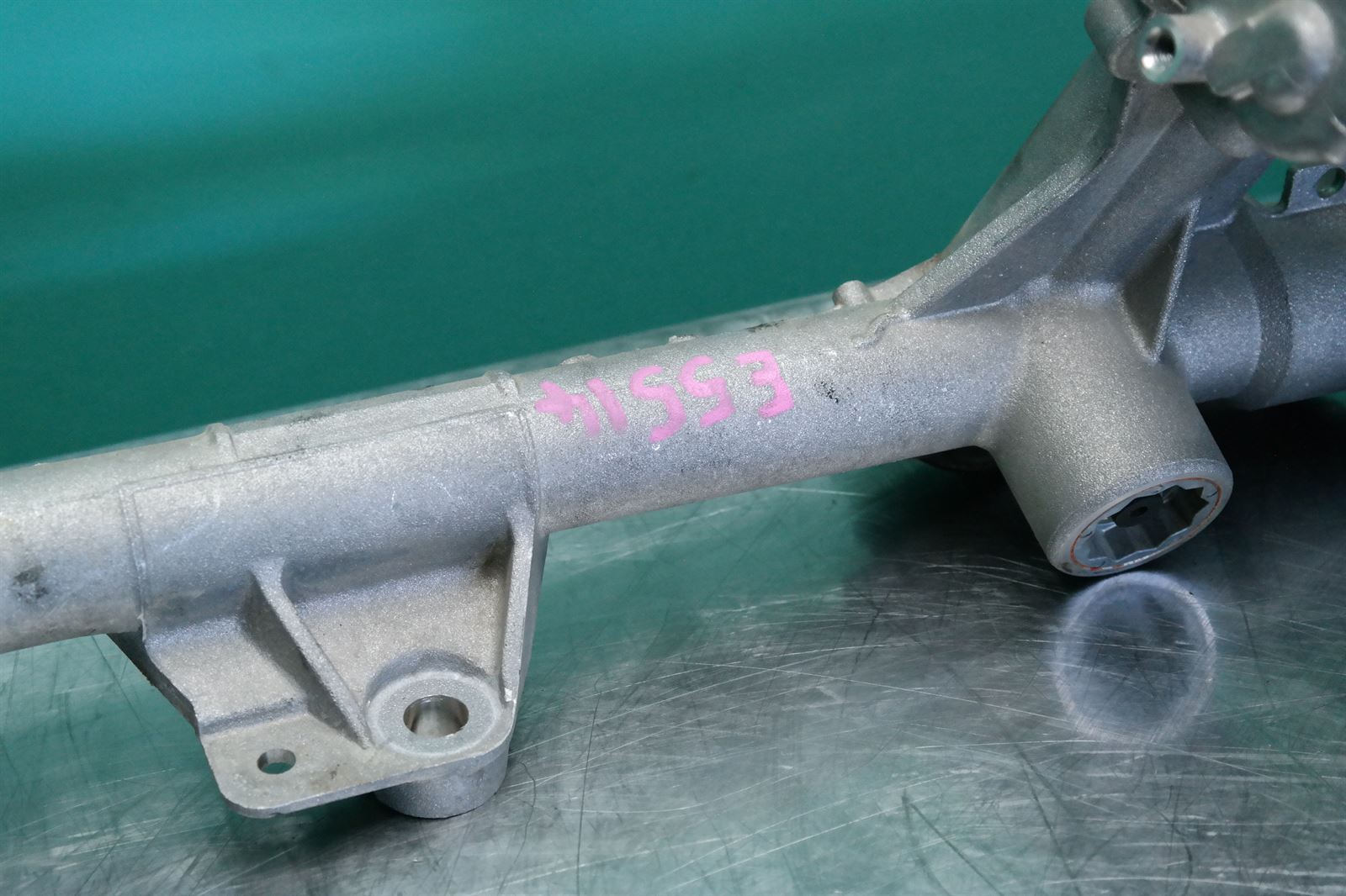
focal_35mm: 64
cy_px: 448
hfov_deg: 31.4
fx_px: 2392
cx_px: 673
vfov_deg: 21.2
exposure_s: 1/80
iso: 1600
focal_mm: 42
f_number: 6.3
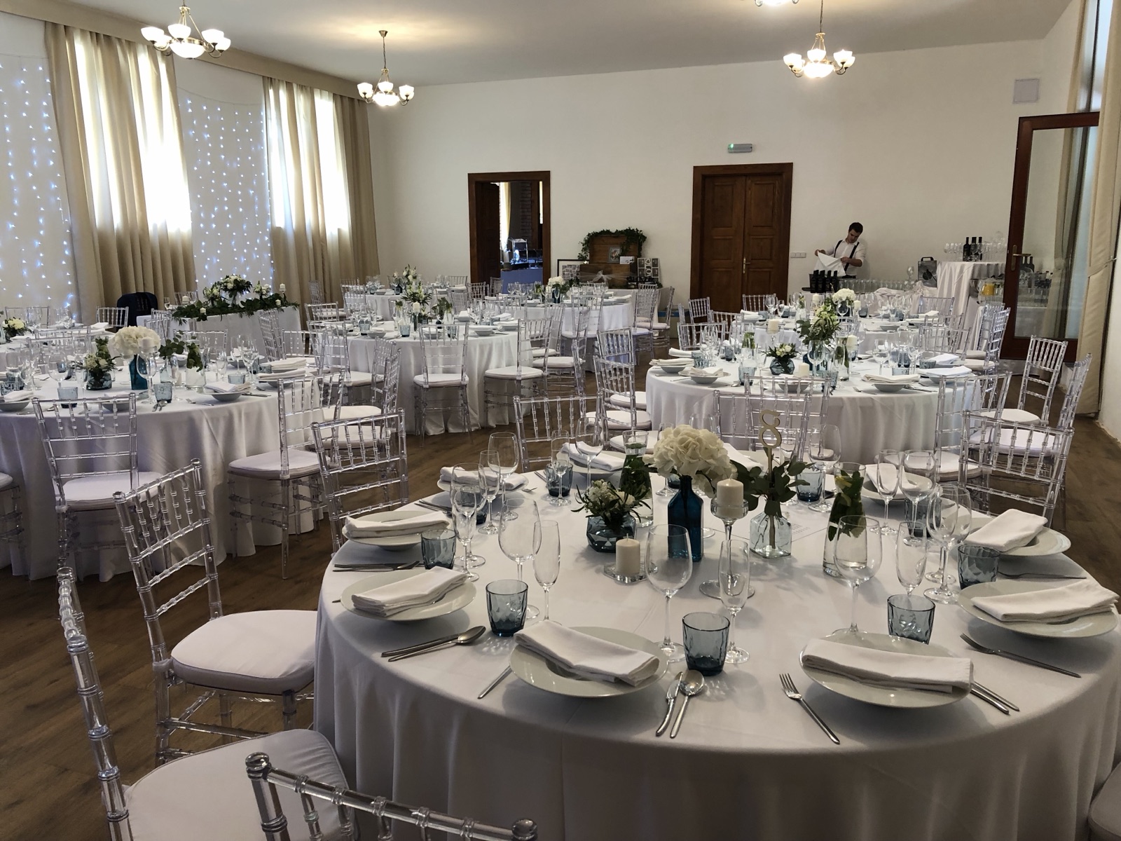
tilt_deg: -11.8
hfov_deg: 63.4
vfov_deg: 49.7
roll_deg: +1.4
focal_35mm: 28
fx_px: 907
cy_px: 420
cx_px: 560
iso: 40
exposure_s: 1/20
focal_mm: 3.99
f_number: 1.8
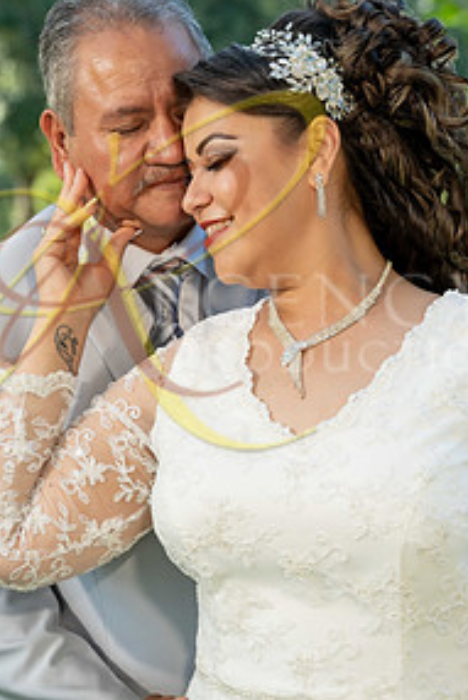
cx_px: 213
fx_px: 2084
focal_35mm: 107
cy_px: 272
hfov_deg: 12.8
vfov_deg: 19.1
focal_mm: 68
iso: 500
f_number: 4
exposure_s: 1/500
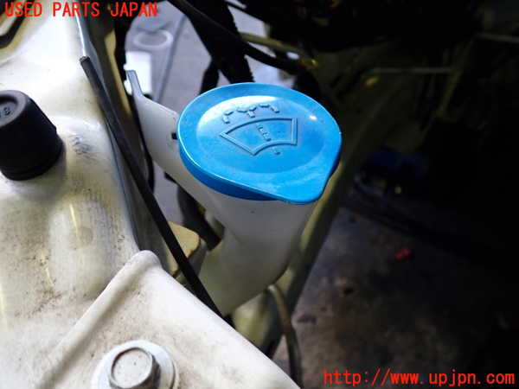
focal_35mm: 30
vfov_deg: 46.8
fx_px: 450
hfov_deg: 60.0
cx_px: 260
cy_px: 194
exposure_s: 1/60
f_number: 2.3
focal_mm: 5.4
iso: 250
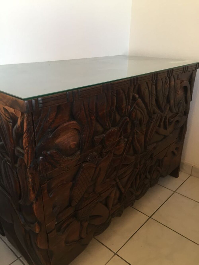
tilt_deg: -25.5
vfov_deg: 61.7
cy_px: 132
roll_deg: -2.4
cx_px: 100
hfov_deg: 48.2
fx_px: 222
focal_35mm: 29
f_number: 2.2
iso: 80
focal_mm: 4.15
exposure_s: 1/33
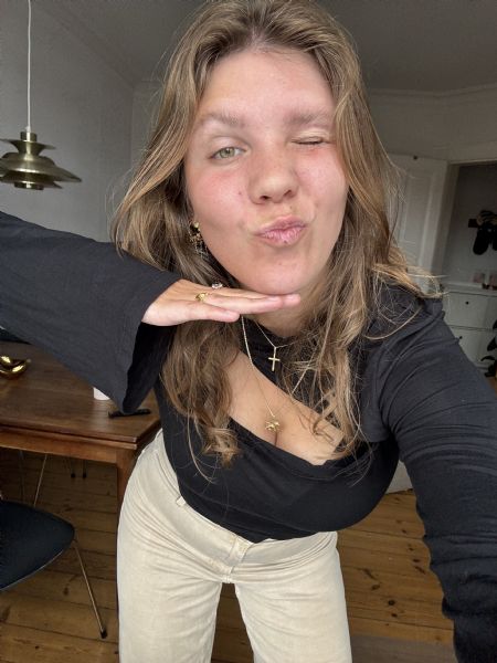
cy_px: 332
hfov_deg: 58.9
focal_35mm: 23
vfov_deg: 73.9
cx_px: 248
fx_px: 440
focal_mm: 2.69
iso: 80
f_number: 1.9
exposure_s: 1/120
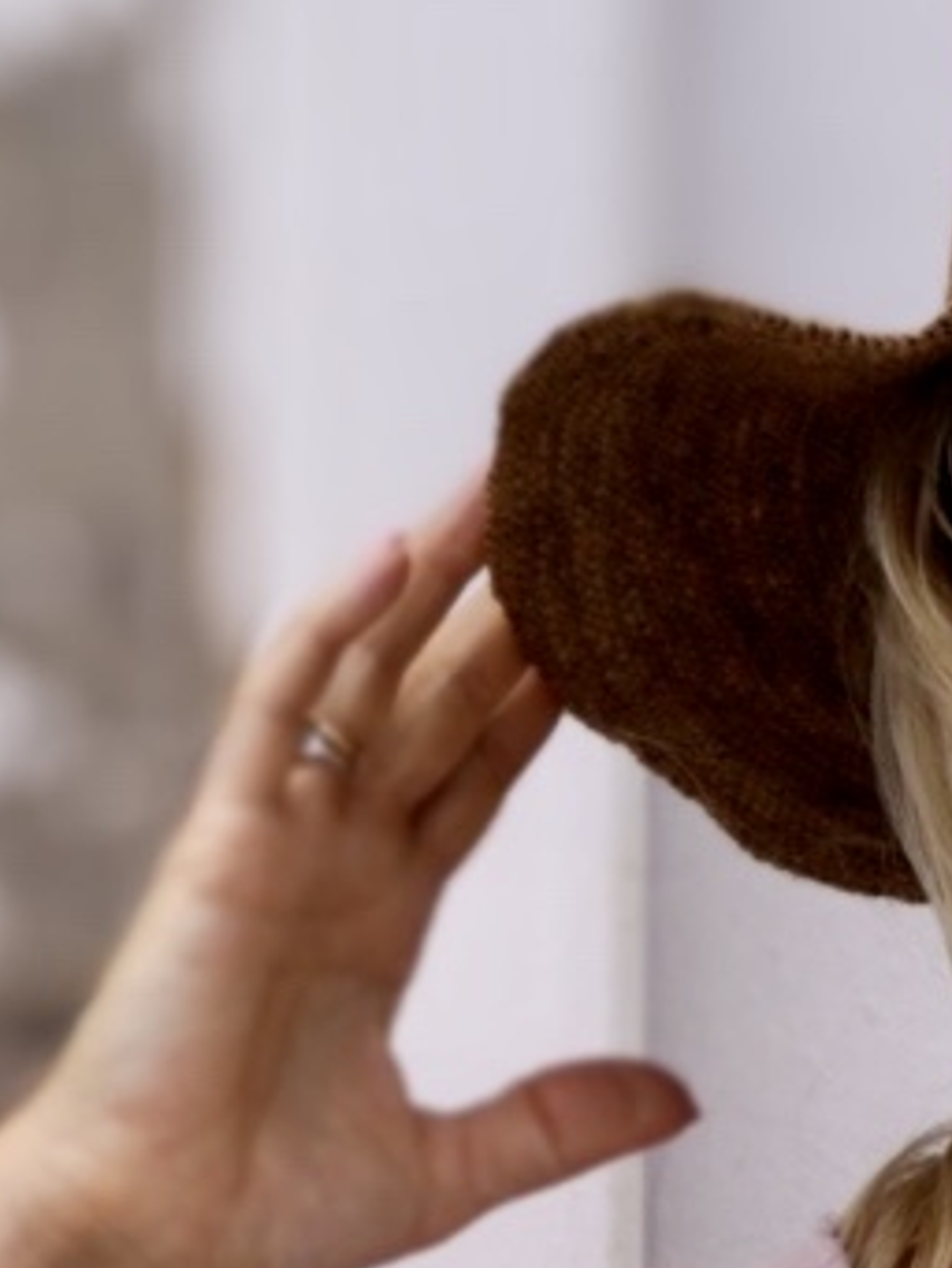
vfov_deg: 5.7
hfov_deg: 4.3
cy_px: 2517
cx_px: 978
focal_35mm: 342
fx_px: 12533
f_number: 5.6
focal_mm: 50
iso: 100
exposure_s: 1/800
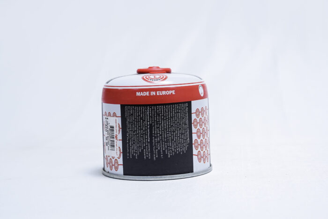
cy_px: 110
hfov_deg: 28.8
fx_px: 638
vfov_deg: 19.5
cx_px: 164
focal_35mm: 70
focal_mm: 70
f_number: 9
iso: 3200
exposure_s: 1/200
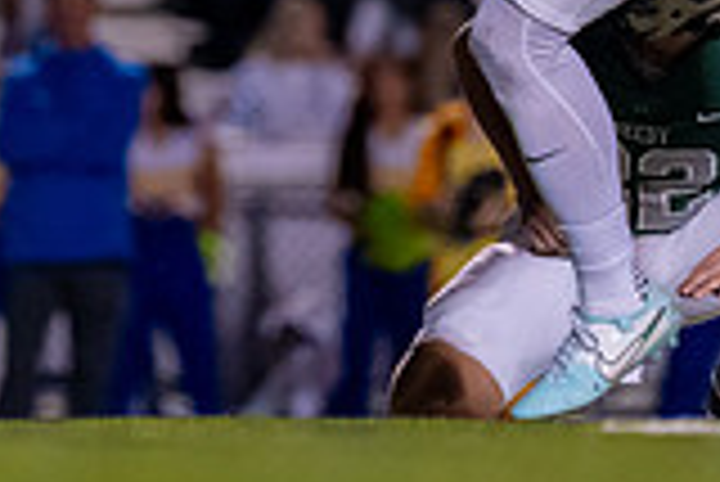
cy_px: -402
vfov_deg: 1.5
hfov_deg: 2.3
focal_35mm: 910
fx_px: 18216
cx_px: 256
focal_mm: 200
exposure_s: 1/1000
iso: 5000
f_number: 2.8
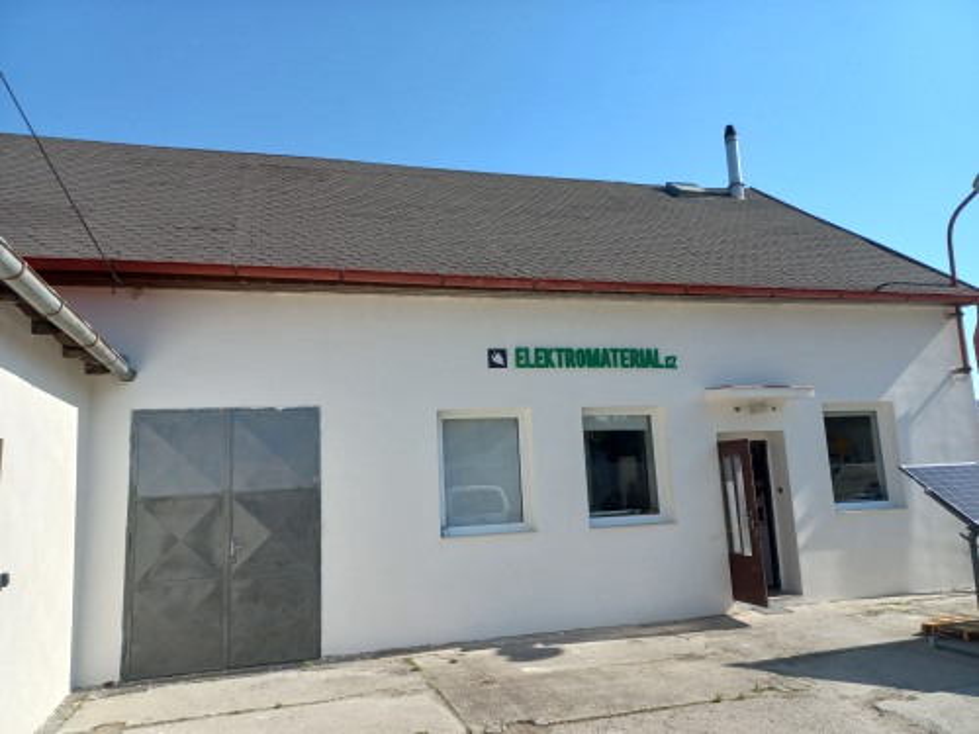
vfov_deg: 54.9
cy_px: 367
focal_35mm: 25
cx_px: 490
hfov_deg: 69.4
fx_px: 707
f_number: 1.8
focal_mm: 4.6
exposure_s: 1/769
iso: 25
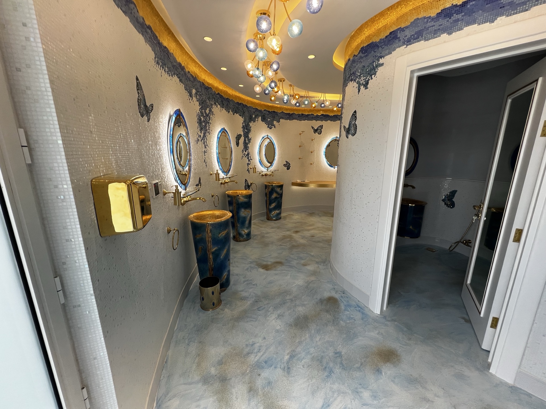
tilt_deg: -12.6
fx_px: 205
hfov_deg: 106.2
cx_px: 273
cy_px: 204
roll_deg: +0.2
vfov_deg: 89.9
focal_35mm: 13
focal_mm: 1.57
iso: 32
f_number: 1.8
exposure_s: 1/168
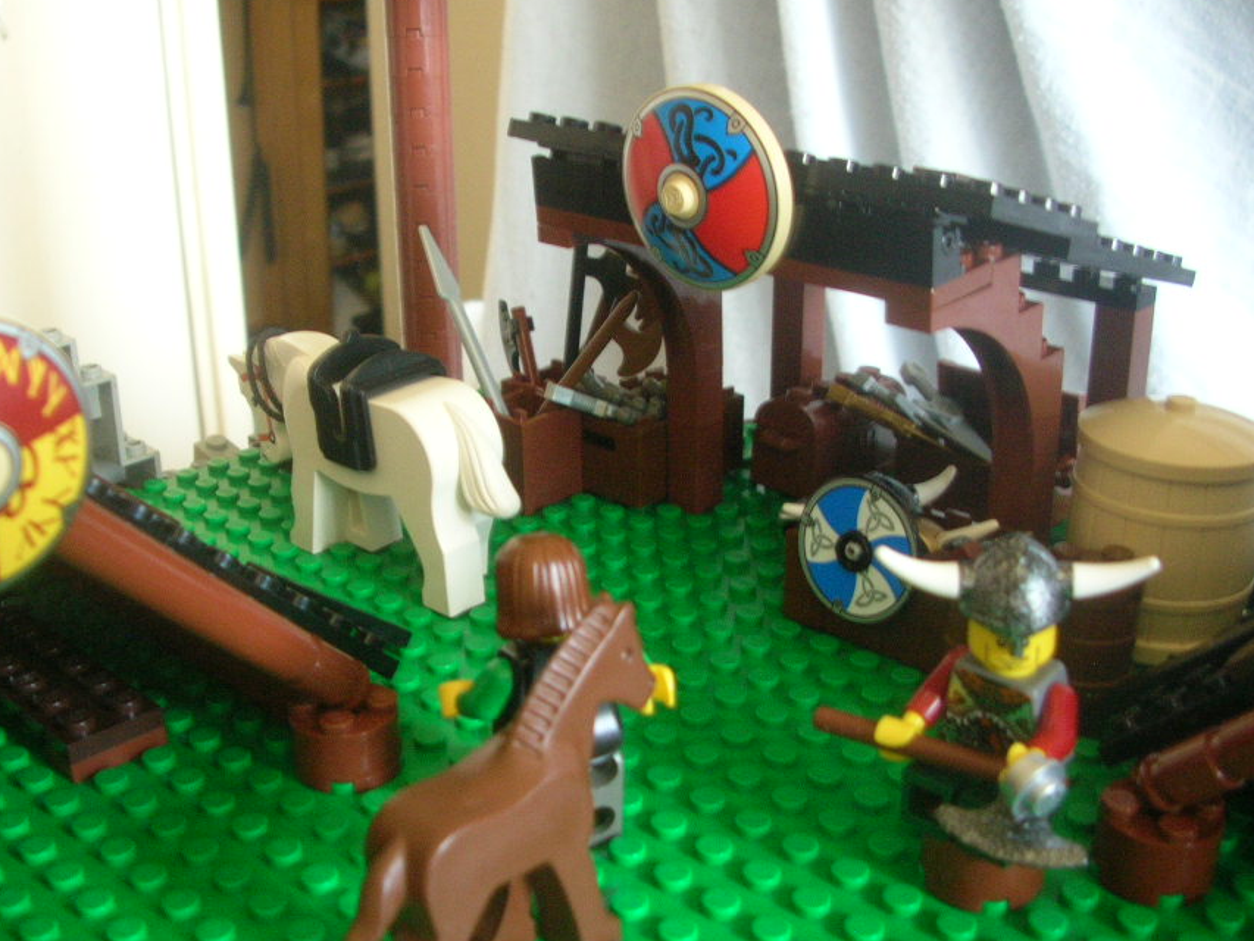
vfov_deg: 34.4
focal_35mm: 42
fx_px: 1522
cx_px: 572
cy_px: 472
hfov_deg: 44.7
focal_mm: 5.8
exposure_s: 1/5.9
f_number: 2.8
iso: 156
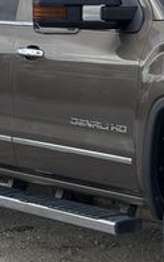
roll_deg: +1.4
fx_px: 1175
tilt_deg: -1.7
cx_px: 216
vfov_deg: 12.8
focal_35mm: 164
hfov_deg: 7.9
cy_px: 103
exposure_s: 1/3226
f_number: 1.78
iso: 100
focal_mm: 6.76
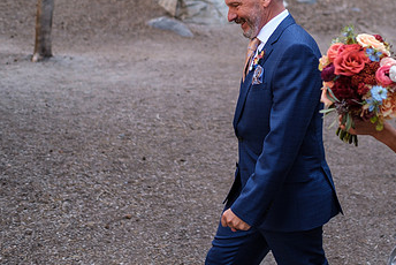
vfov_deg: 22.8
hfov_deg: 33.6
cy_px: 64
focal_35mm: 59
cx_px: 259
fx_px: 650
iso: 160
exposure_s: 1/210
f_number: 1.6
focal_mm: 23
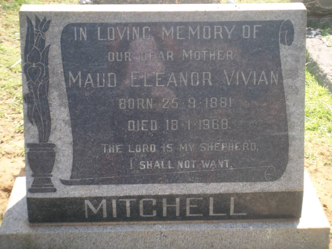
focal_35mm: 73
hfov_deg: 26.7
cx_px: 166
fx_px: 701
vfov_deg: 20.2
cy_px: 124
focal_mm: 12.2
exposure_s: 1/125
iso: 64
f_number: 4.1
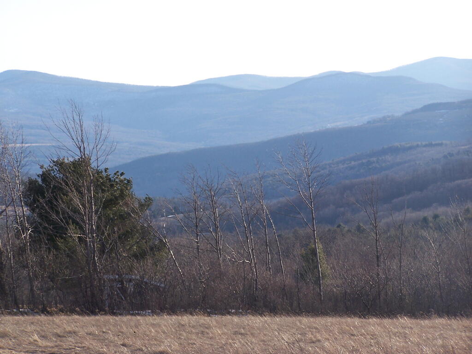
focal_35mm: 159
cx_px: 236
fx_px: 2168
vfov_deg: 9.3
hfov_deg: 12.4
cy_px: 177
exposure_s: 1/500
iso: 80
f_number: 3.2
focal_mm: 26.4
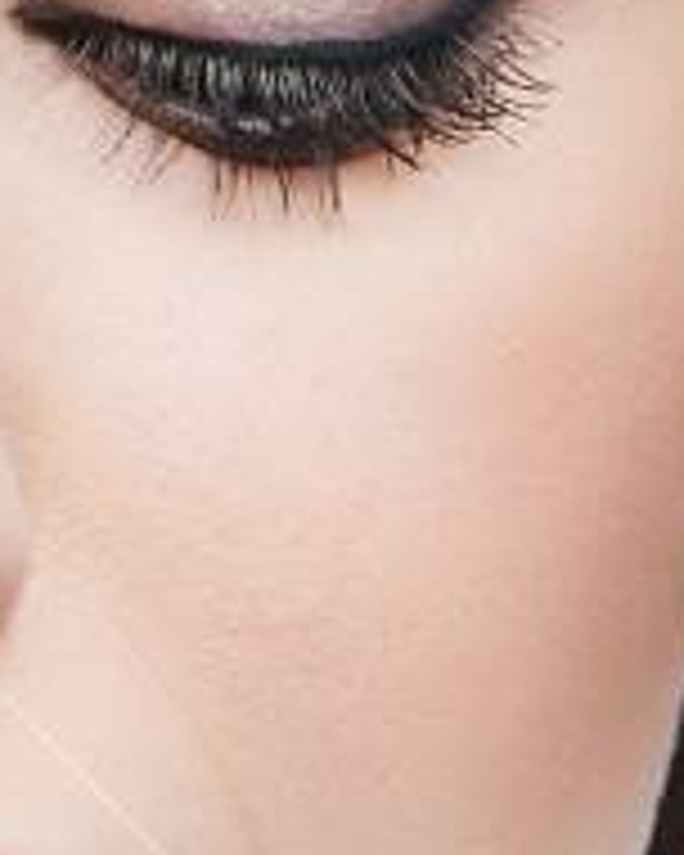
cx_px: -547
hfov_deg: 2.3
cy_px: 1130
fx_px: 17055
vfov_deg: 2.9
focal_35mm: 674
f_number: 9
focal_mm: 105
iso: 100
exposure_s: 1/160
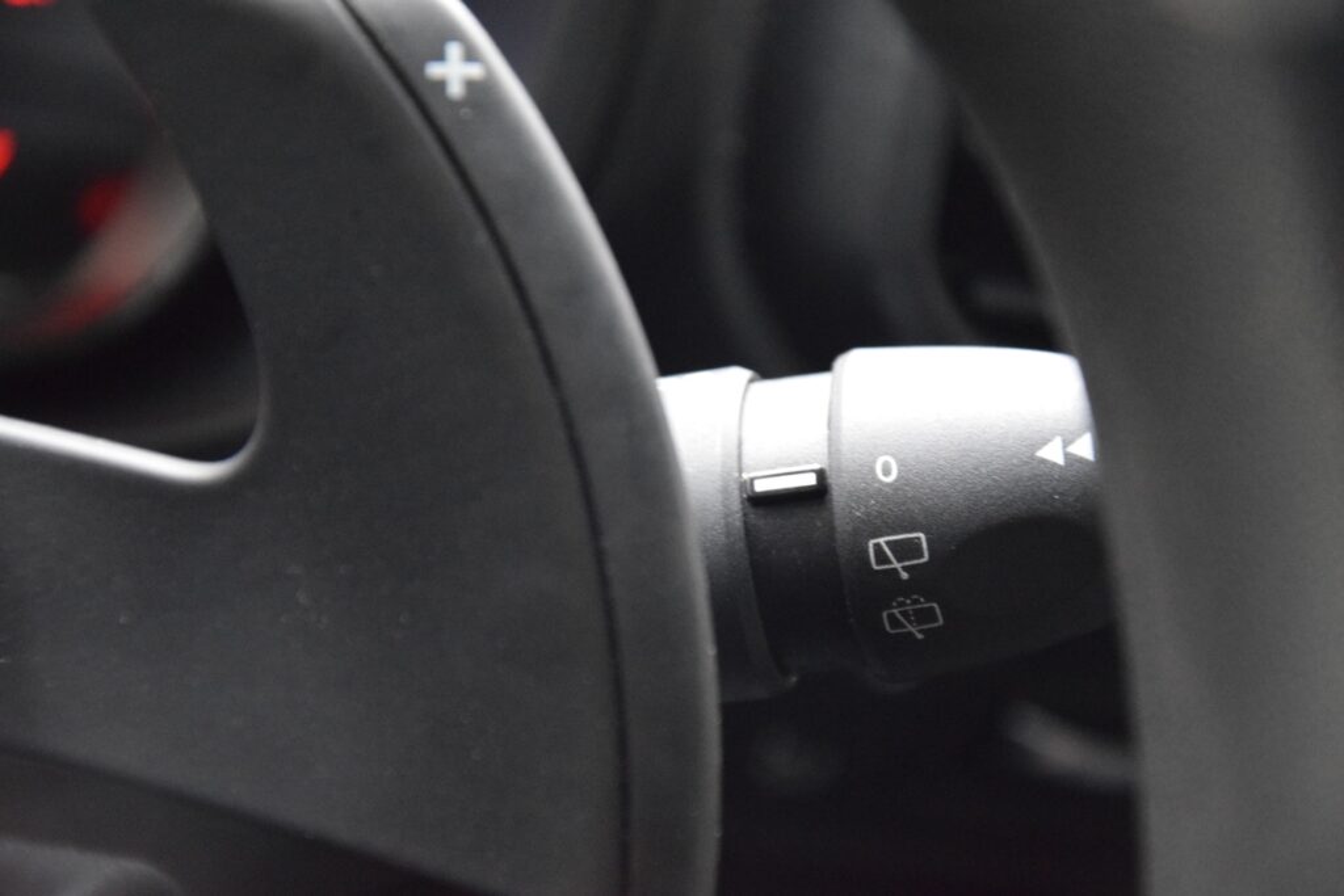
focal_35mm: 158
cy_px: 448
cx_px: 672
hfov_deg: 13.0
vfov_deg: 8.7
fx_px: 5880
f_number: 5.6
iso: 6400
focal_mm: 105
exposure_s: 1/30
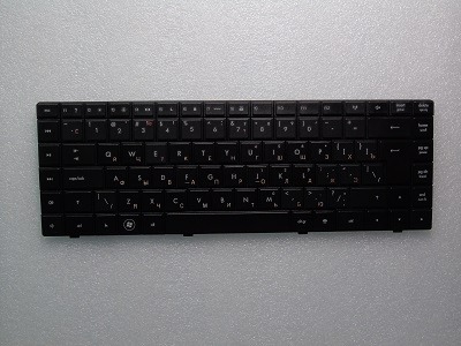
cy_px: 173
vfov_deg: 48.2
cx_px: 230
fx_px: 386
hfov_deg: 61.7
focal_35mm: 29
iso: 100
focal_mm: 5.2
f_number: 5.4
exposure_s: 1/13
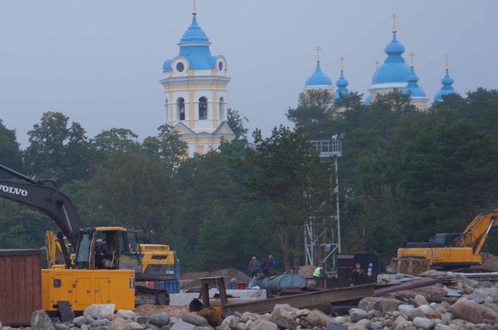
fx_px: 2942
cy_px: 180
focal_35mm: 213
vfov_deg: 6.4
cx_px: 138
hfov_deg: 9.7
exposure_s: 1/160
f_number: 5.6
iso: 200
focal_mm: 94
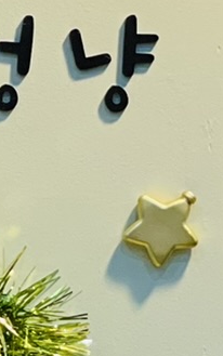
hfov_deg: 3.7
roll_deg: +0.3
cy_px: 311
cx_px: -482
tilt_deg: -2.7
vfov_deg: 6.1
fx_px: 3331
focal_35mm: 343
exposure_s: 1/120
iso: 125
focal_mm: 6
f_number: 2
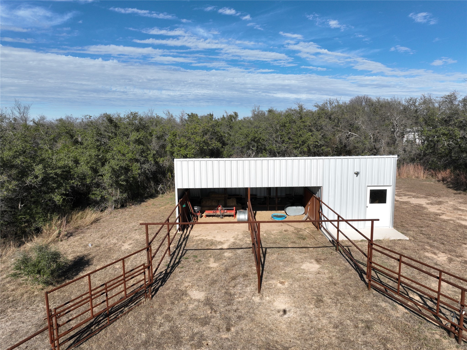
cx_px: 234
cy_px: 175
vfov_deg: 56.8
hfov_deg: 71.6
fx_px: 324
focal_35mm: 24
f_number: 2.8
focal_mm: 12.29
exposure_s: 1/2500
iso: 100
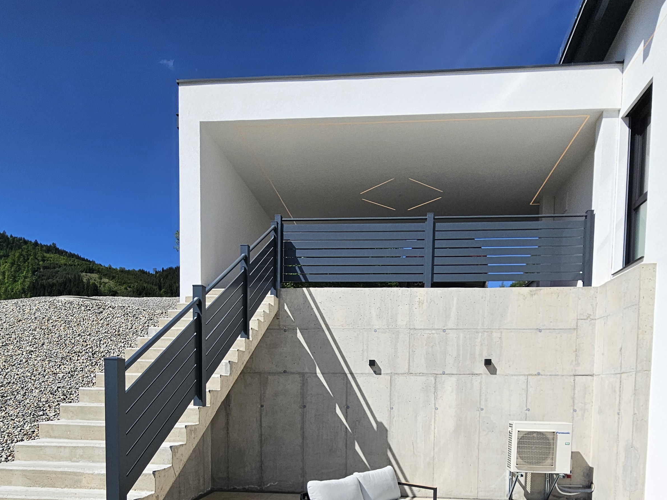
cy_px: 420
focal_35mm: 22
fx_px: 424
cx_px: 355
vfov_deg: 55.4
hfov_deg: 76.3
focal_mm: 2.2
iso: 50
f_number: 2.2
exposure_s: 1/4886
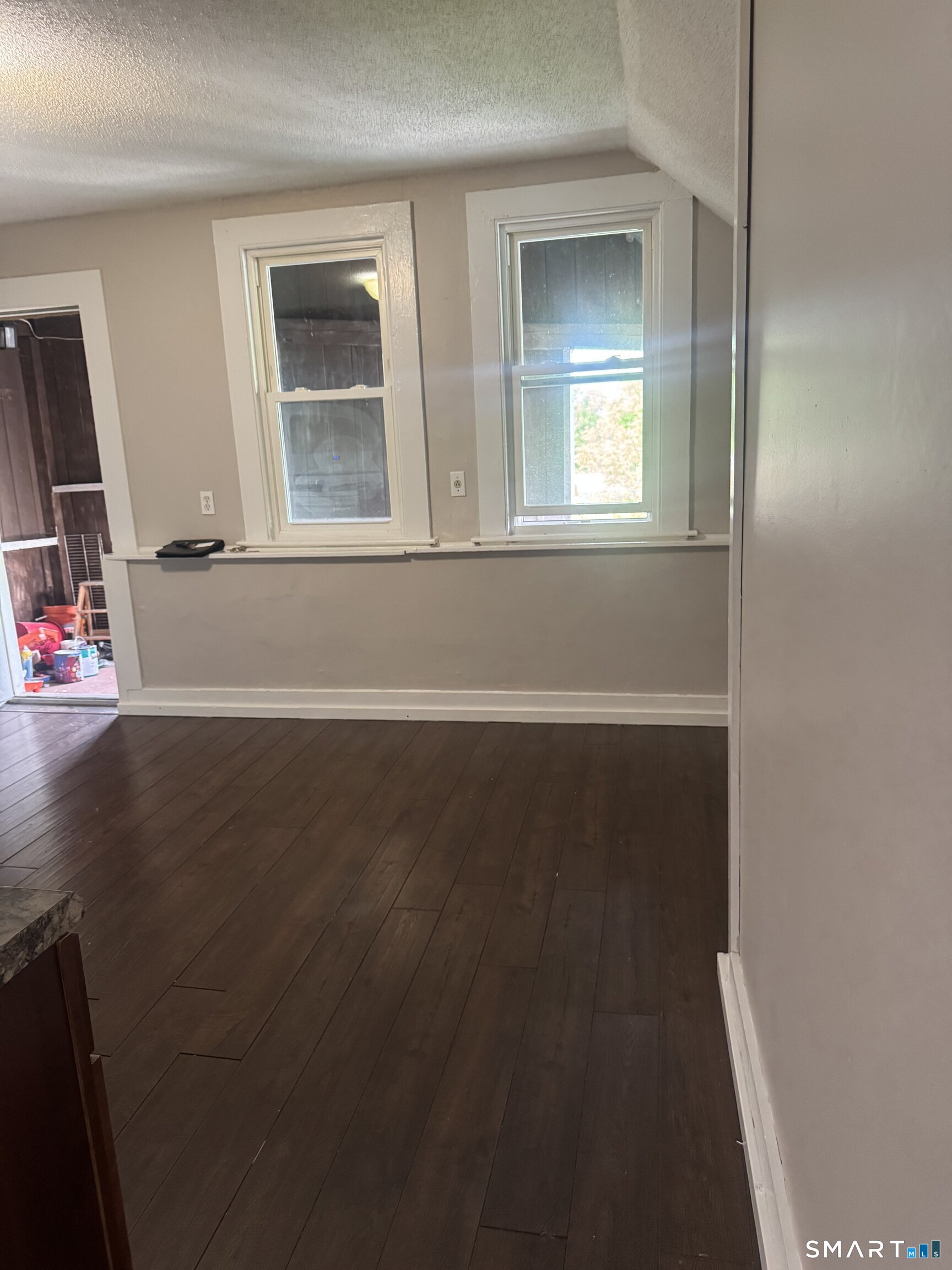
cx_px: 476
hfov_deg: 56.8
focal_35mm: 24
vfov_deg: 71.6
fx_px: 880
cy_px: 635
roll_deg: +3.7
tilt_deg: -12.6
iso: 640
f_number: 1.78
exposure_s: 1/60
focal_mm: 6.76
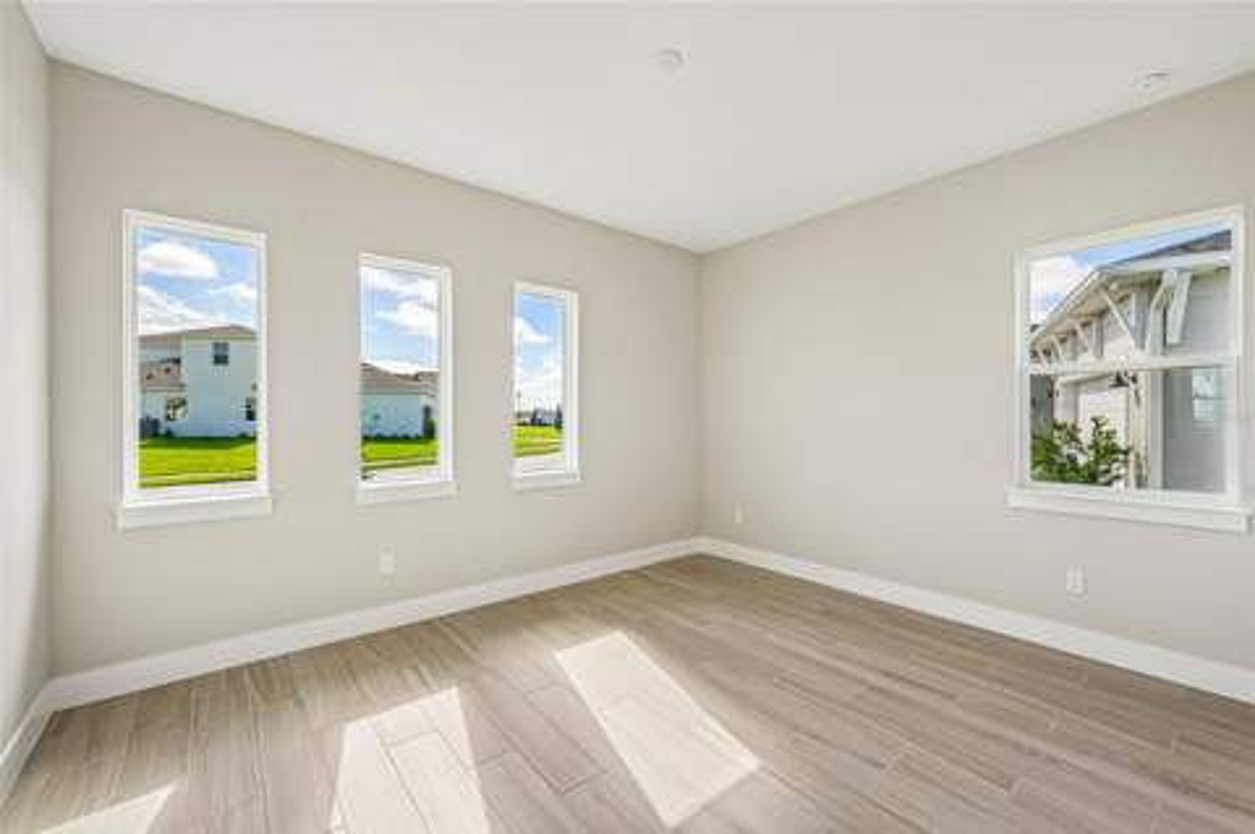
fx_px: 488
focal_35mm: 14
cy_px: 417
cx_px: 628
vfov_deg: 81.1
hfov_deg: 104.3
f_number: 8
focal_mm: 14
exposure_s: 1/250
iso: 400
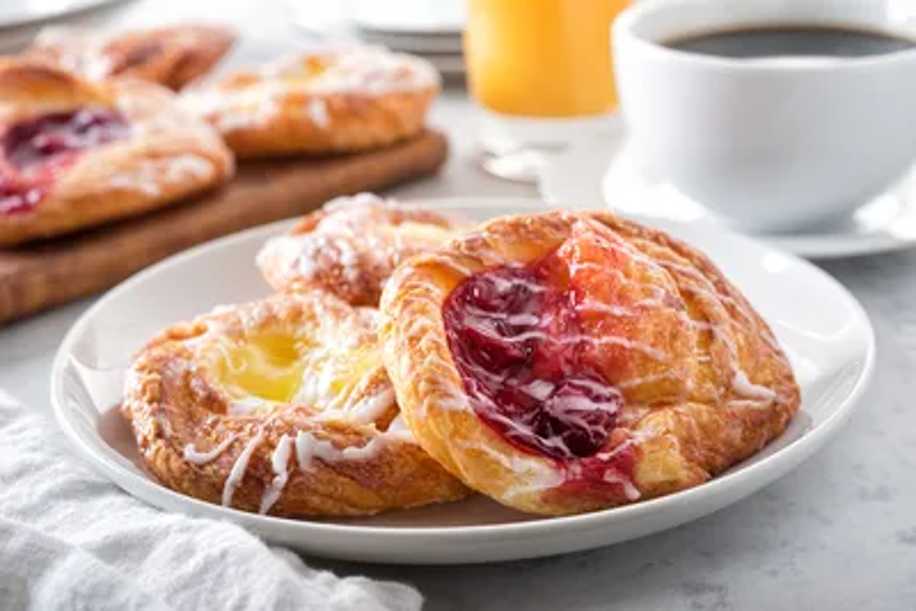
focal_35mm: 55
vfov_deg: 24.6
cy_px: 306
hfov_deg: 36.2
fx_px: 1400
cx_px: 458
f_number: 8
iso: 100
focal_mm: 55
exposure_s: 1/160
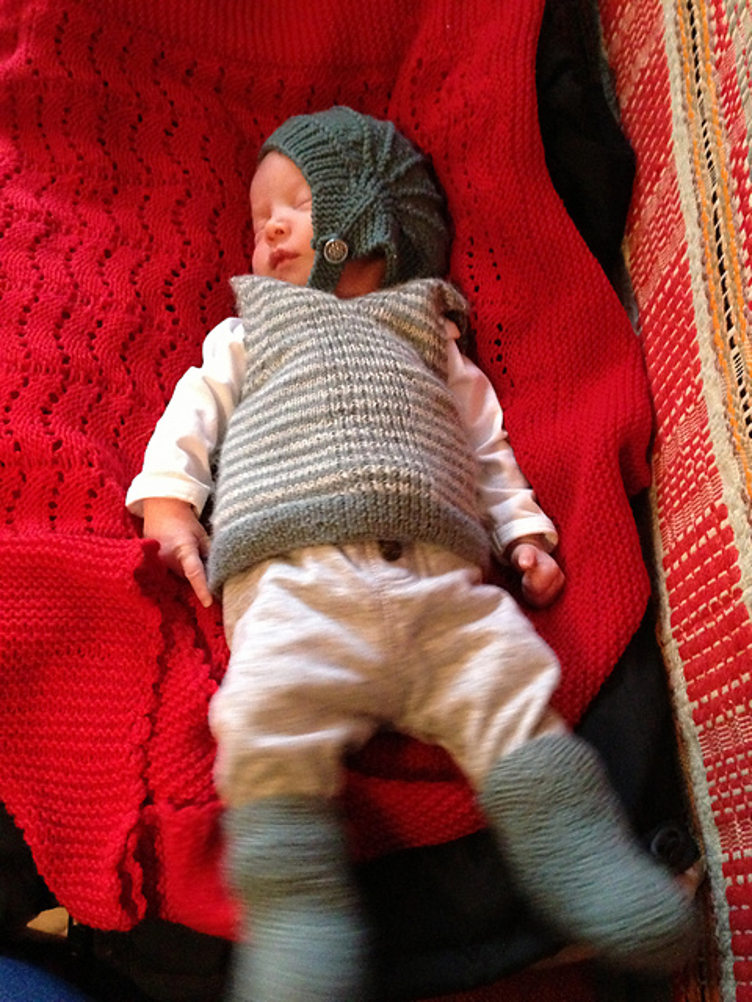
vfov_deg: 55.4
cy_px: 501
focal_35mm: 33
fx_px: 956
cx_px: 376
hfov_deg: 42.9
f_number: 2.4
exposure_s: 1/15
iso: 800
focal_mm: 4.13
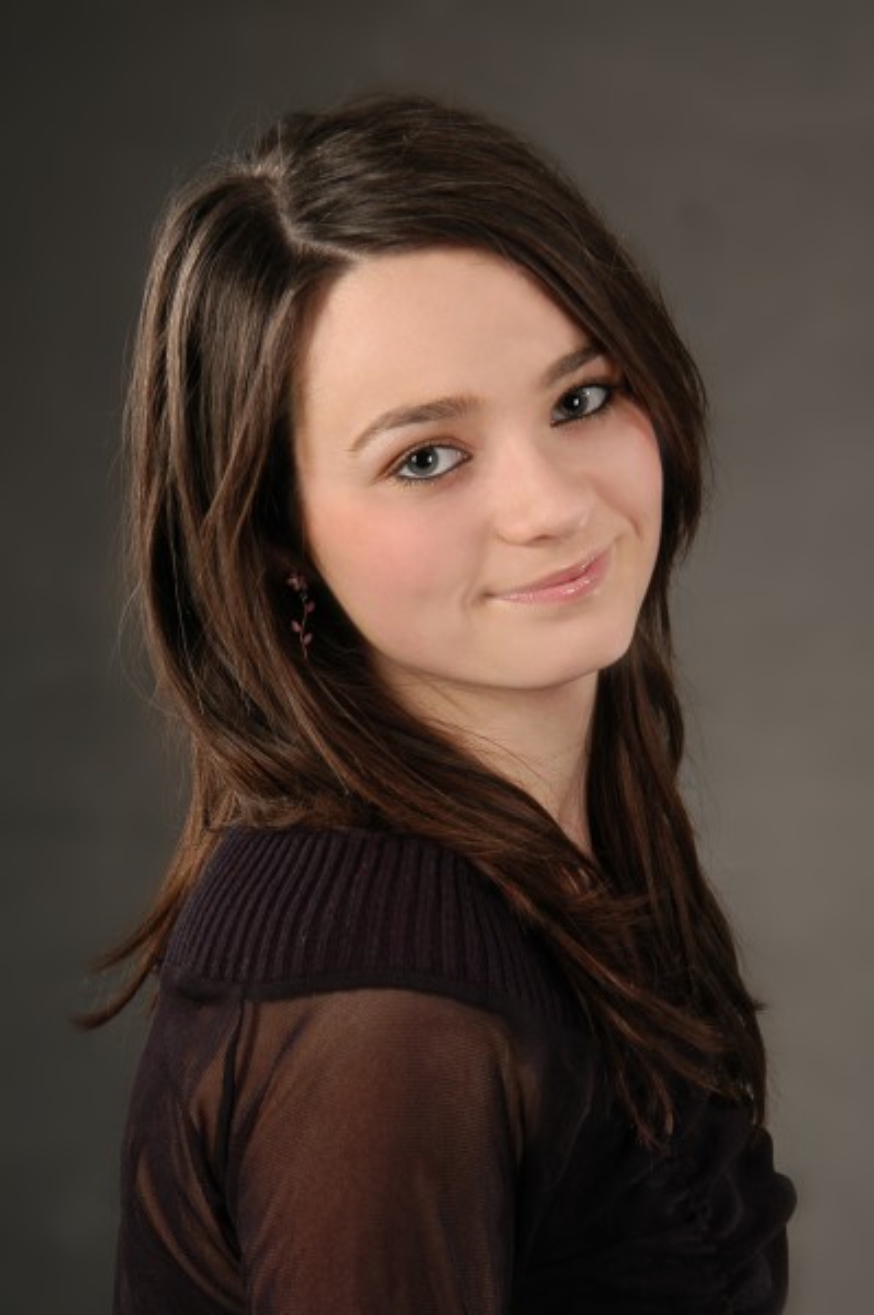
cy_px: 658
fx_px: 3611
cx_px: 437
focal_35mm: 99
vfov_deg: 20.6
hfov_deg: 13.8
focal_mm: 66
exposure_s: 1/125
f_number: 10
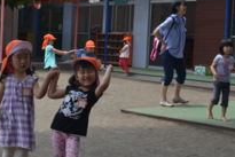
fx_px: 555
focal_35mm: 85
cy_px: 80
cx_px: 49
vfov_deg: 16.1
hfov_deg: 23.6
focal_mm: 29
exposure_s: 1/160
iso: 100
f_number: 6.3
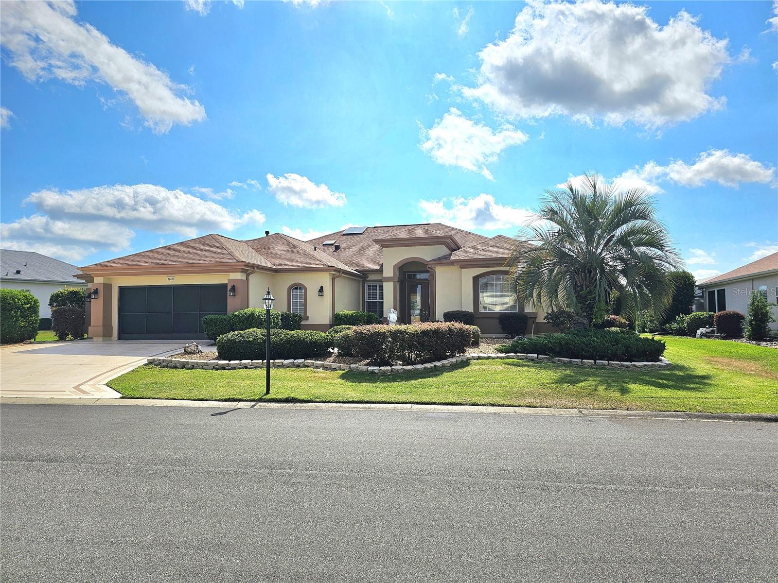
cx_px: 389
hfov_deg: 73.9
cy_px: 292
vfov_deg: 58.9
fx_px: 517
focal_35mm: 23
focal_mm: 6.3
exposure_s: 1/2500
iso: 10
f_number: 1.7
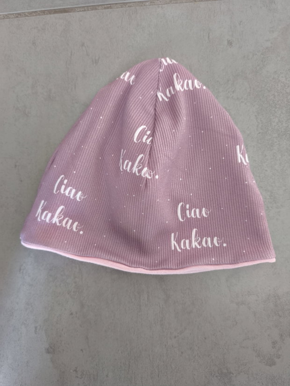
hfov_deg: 58.9
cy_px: 193
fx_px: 257
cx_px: 145
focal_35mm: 23
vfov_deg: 73.9
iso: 3200
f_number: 1.6
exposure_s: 1/25
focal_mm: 6.57
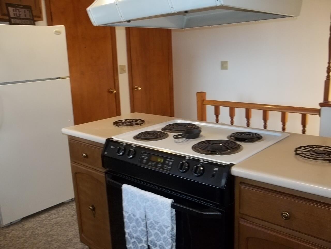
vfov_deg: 42.9
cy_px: 124
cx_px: 166
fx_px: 316
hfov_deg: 55.4
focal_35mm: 33
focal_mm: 5.9
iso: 160
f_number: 3.3
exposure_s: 1/30
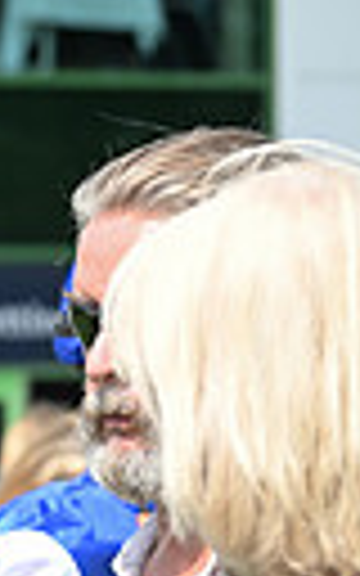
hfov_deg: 2.9
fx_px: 7080
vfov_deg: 4.6
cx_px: -842
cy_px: 758
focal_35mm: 451
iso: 400
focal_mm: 98
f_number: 5.6
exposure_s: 1/1250
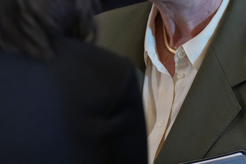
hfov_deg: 4.8
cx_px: 188
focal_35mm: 428
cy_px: 37
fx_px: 2923
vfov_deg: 3.2
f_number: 3.2
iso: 3200
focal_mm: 165
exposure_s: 1/320
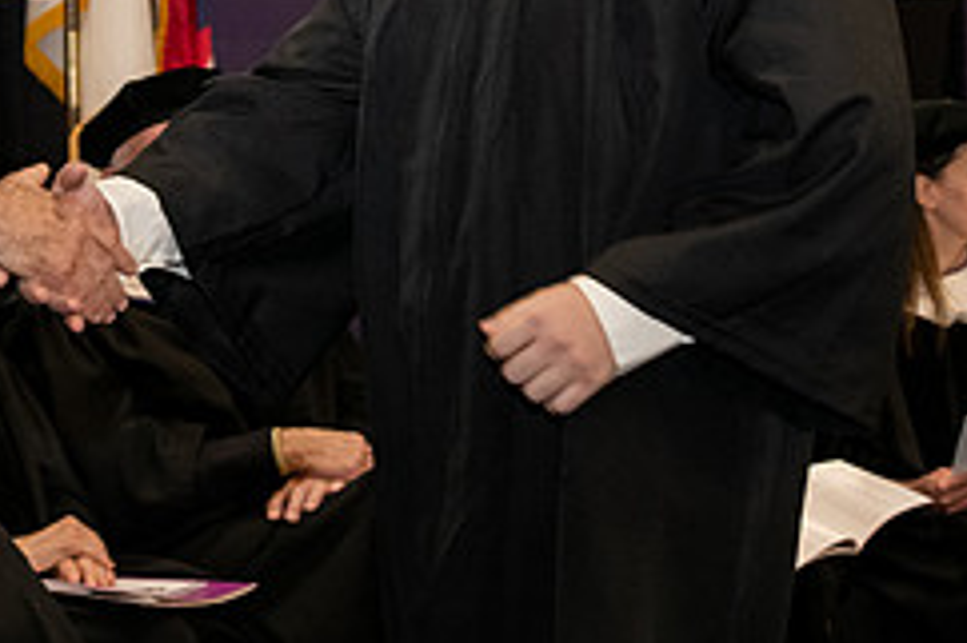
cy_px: -110
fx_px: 4509
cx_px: 224
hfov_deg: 12.2
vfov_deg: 8.1
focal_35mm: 168
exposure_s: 1/200
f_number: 5.6
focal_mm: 70
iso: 2500
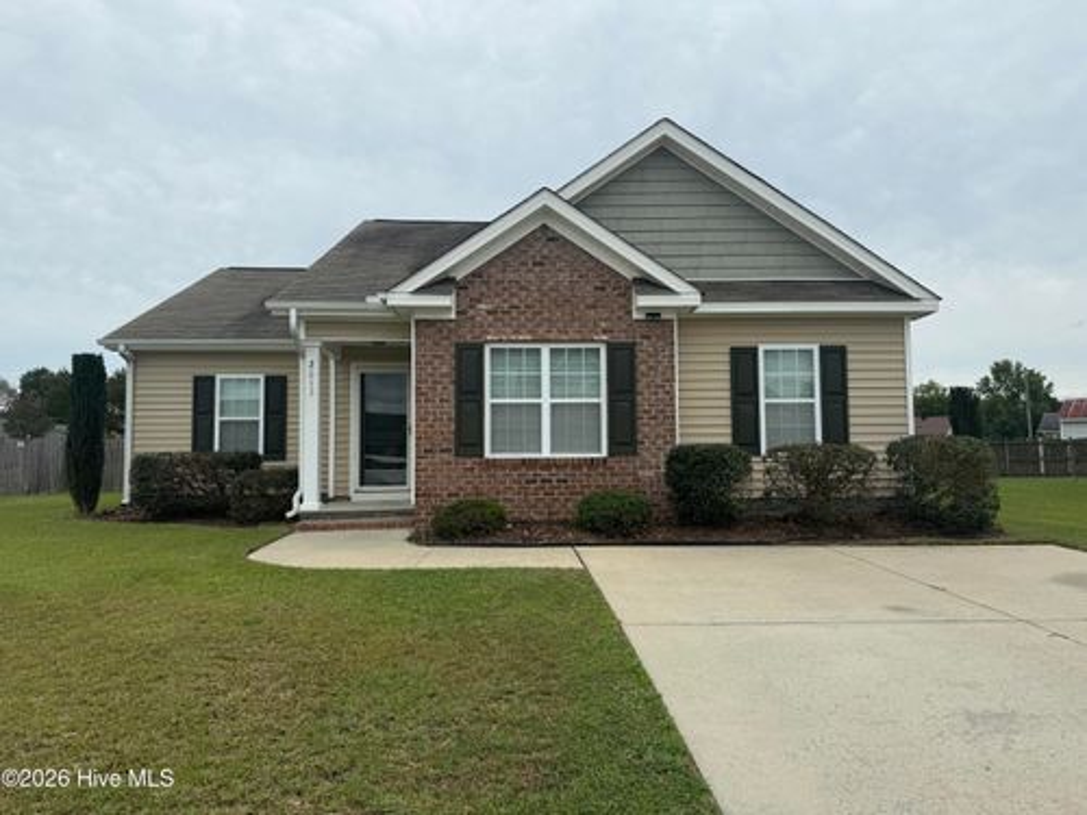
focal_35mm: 24
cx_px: 544
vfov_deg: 56.8
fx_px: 754
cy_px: 408
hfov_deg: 71.6
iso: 80
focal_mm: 6.76
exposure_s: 1/3759
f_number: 1.78
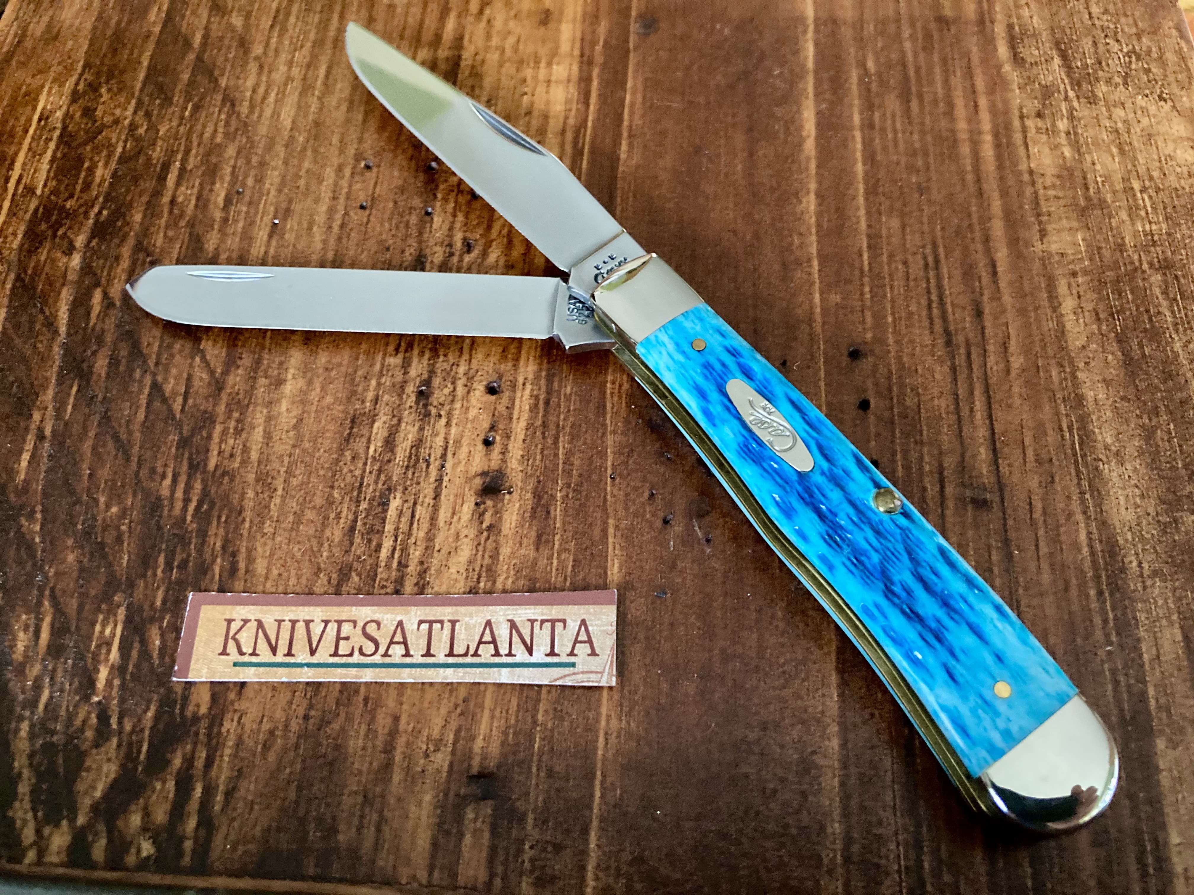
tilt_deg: -63.8
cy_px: 448
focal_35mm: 28
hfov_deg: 63.4
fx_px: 966
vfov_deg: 49.7
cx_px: 597
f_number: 1.8
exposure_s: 1/26
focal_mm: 3.99
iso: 640
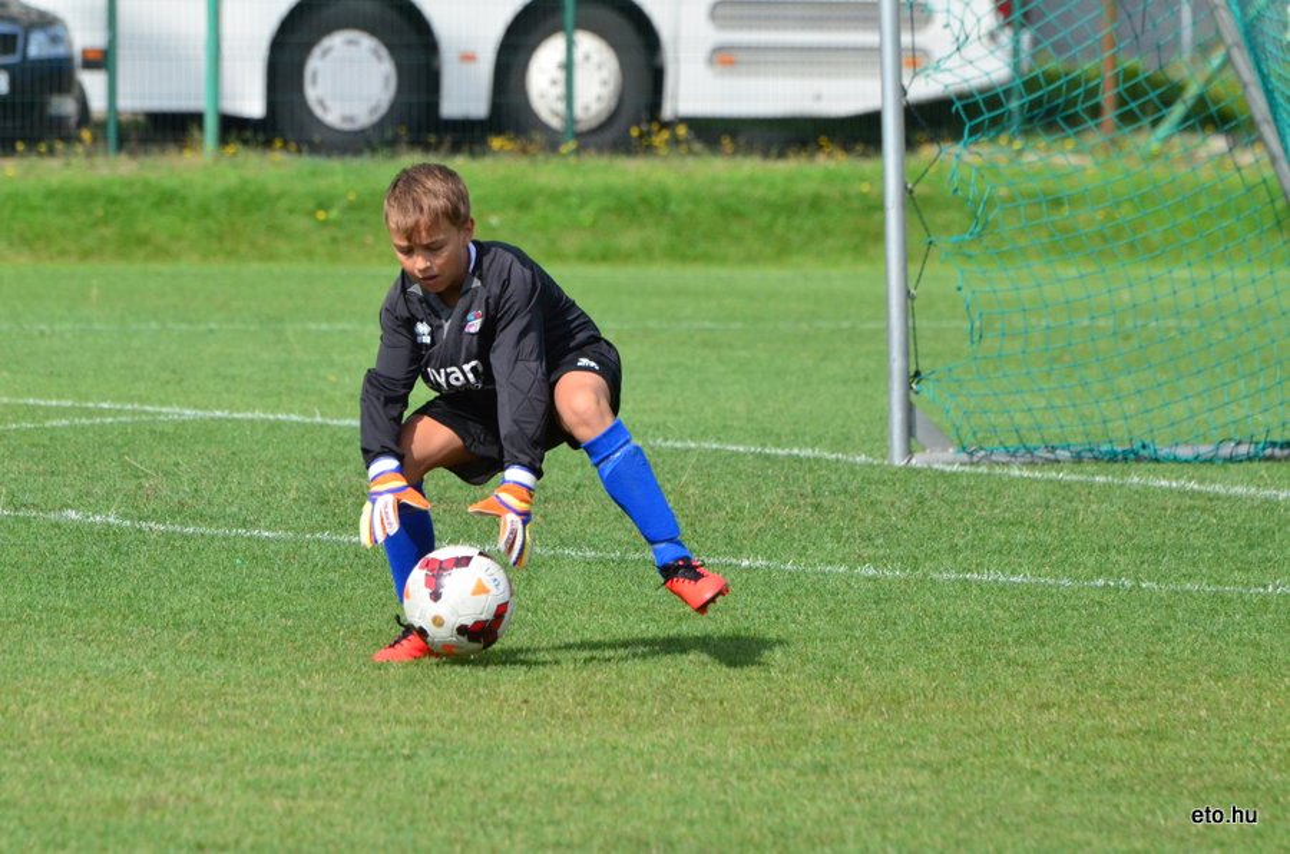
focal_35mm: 405
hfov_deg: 5.1
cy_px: 427
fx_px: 14482
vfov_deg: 3.4
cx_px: 645
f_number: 9
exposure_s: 1/5000
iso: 2500
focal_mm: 270
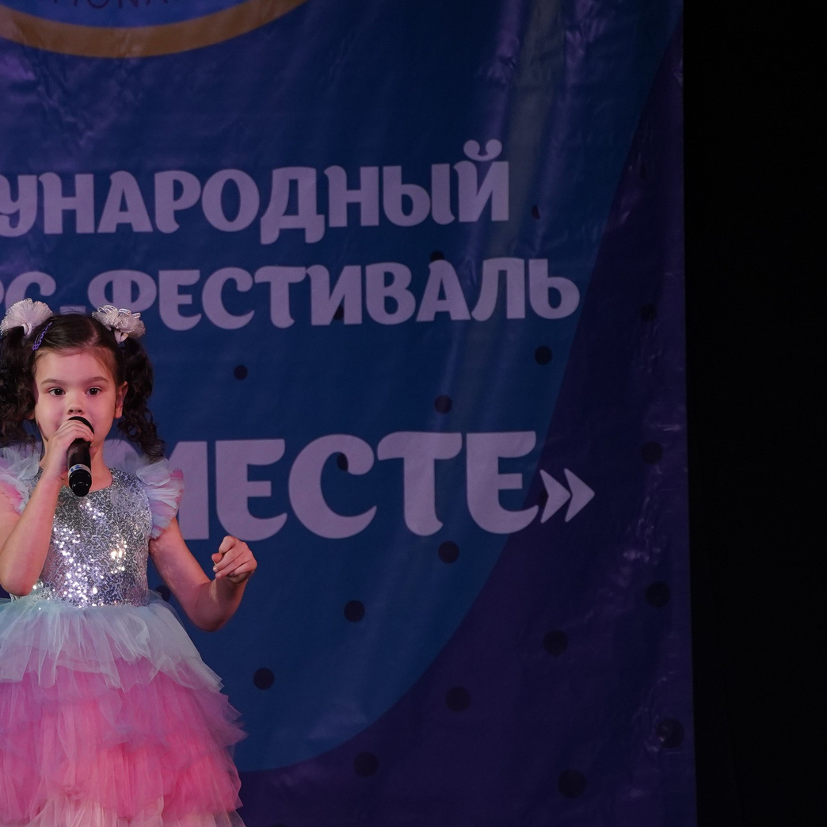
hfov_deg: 5.1
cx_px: 144
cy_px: 552
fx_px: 9298
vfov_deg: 5.1
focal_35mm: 344
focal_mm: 165
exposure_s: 1/400
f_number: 5.6
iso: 2000
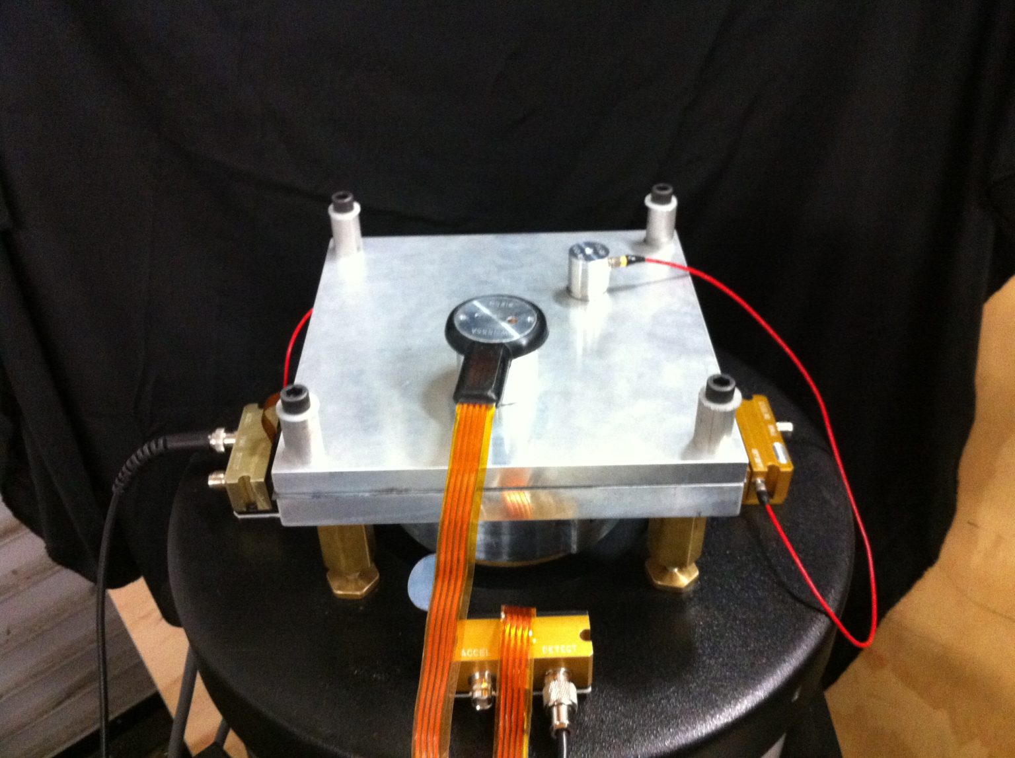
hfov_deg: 52.7
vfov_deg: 40.6
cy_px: 379
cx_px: 508
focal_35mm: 35
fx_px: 1025
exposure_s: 1/15
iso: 640
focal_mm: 3.85
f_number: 2.8
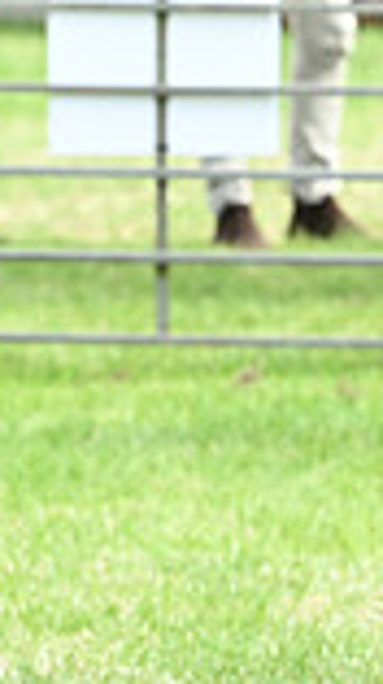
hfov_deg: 1.9
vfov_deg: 3.4
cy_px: 185
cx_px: 1058
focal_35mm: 638
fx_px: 11550
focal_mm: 165
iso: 1000
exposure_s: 1/1000
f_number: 5.6
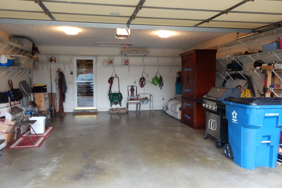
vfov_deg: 47.9
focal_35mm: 27
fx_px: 211
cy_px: 98
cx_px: 139
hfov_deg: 67.4
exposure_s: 1/30
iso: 140
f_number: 3.7
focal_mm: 4.5
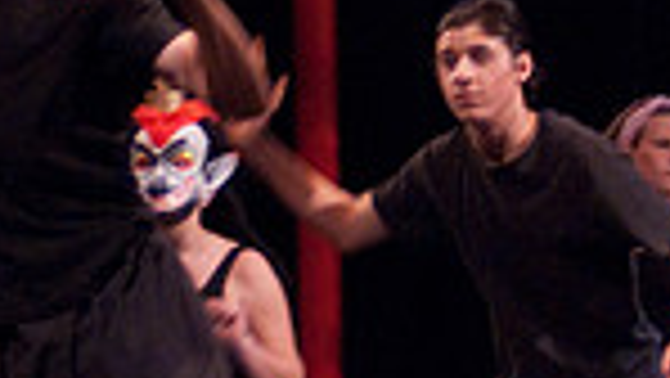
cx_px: 854
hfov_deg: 7.8
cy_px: -14
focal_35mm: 275
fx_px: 4889
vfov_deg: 4.4
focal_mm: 45
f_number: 2.8
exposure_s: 1/60
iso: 1250
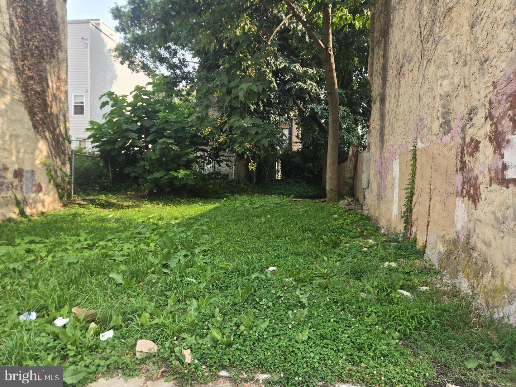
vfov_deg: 58.9
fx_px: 343
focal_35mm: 23
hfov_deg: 73.9
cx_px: 258
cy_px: 194
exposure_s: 1/389
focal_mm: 5.4
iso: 25
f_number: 1.8
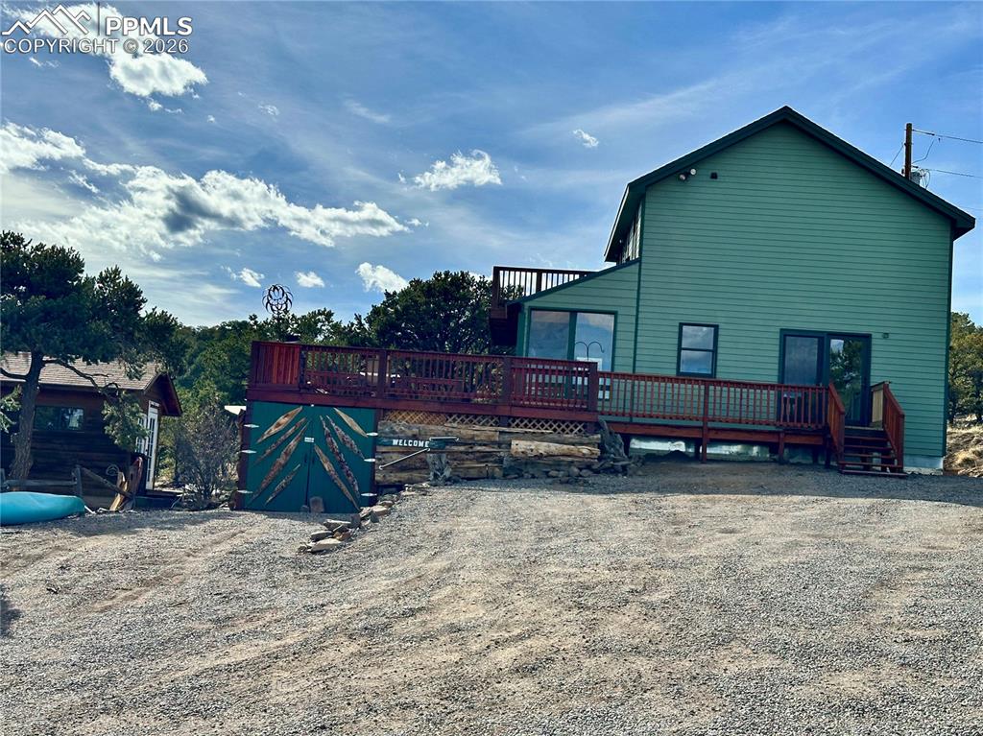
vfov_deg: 30.2
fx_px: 1362
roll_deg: -3.5
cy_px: 368
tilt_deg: +6.0
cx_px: 492
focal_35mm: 48
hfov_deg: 39.7
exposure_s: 1/7634
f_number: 1.78
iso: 64
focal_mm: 6.86
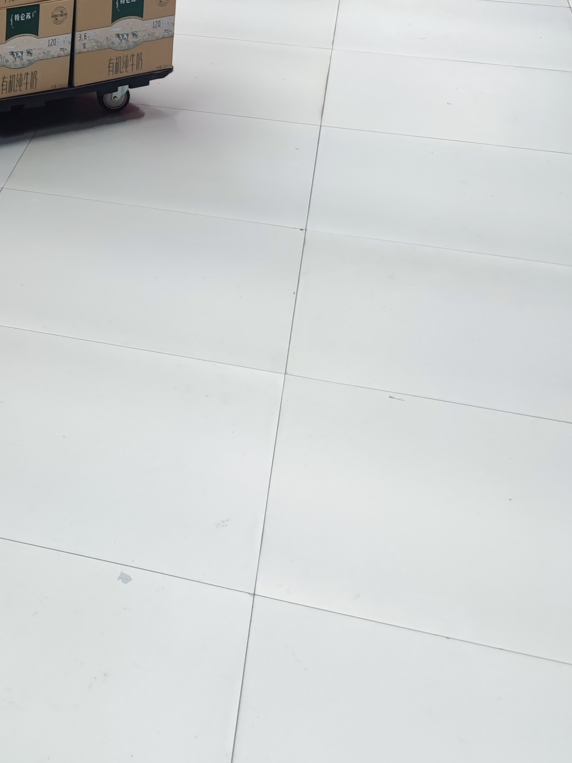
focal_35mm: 69
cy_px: -30
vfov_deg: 26.4
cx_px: -239
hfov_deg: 19.1
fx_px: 1520
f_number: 1.69
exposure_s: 1/100
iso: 57
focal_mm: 6.72
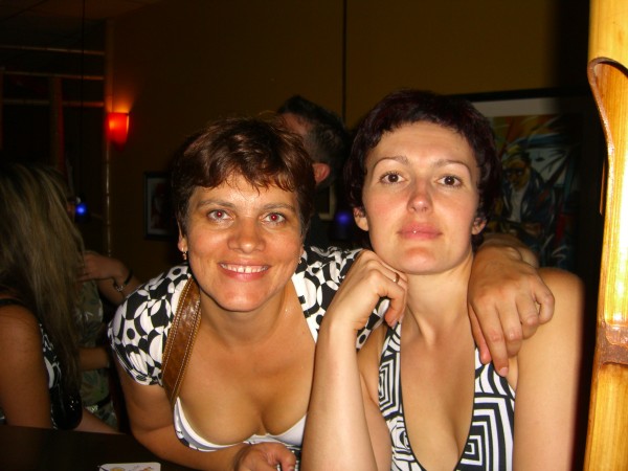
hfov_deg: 49.0
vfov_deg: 37.7
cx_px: 314
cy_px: 236
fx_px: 689
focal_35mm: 38
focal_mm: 7.9
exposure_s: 1/60
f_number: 2.8
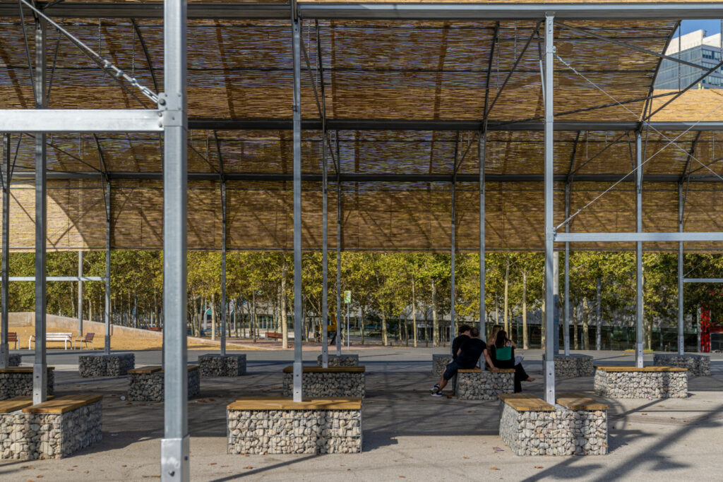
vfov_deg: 31.2
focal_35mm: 43
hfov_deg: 45.4
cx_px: 362
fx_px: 864
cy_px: 241
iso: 100
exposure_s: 1/1250
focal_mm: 43
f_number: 4
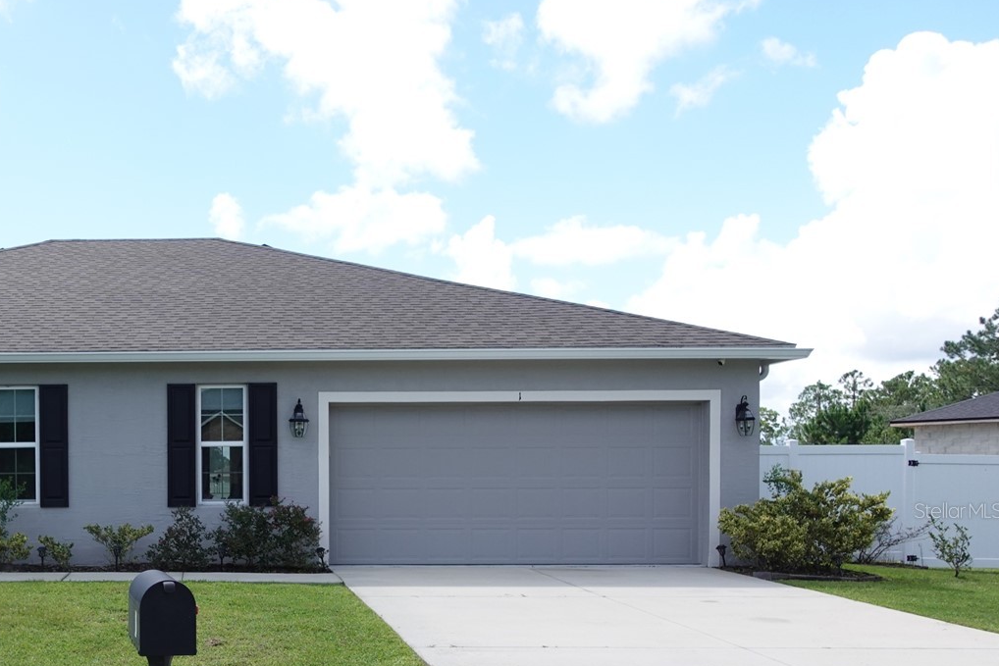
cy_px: 511
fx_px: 1110
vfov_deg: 32.7
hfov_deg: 45.5
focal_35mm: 40
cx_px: 174
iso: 125
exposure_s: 1/400
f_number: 1.8
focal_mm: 9.4
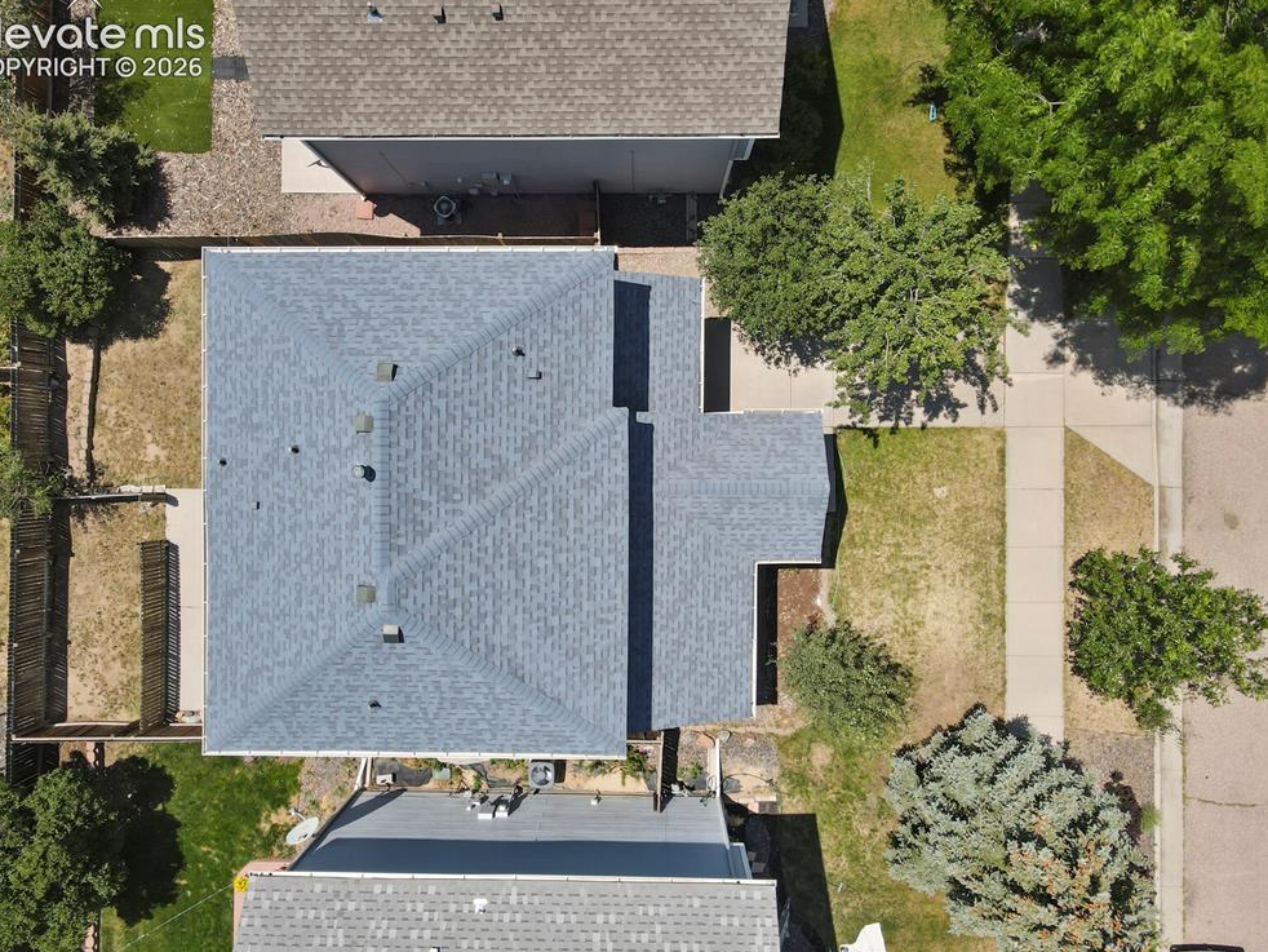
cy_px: 459
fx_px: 916
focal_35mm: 25
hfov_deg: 69.4
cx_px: 614
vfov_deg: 54.9
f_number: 2.8
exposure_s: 1/400
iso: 100
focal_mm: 4.5
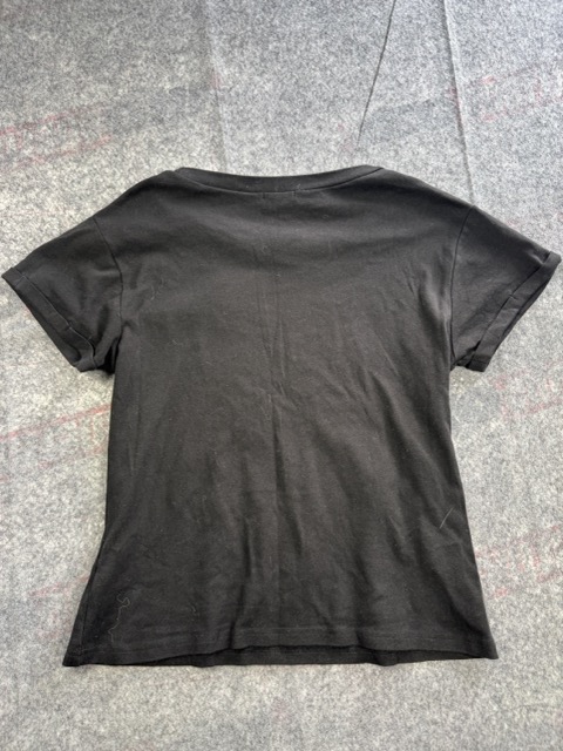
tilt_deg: -59.3
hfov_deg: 56.8
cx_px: 282
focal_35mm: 24
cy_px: 376
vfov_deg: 71.6
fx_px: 520
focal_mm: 6.76
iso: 100
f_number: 1.78
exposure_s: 1/100
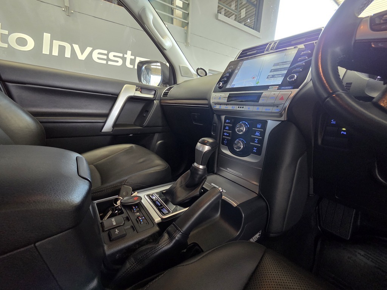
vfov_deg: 89.9
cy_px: 145
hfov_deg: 106.2
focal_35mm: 13
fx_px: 145
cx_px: 194
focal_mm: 2.2
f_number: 2.2
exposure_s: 1/50
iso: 640
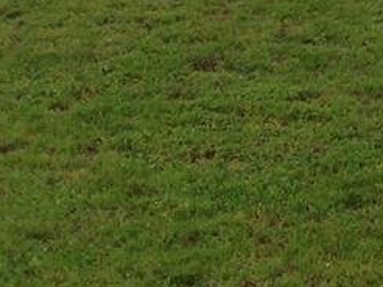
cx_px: 738
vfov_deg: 9.4
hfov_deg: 12.2
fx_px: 1614
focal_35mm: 146
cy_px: -304
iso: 50
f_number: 2.4
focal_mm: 4.28
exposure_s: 1/165
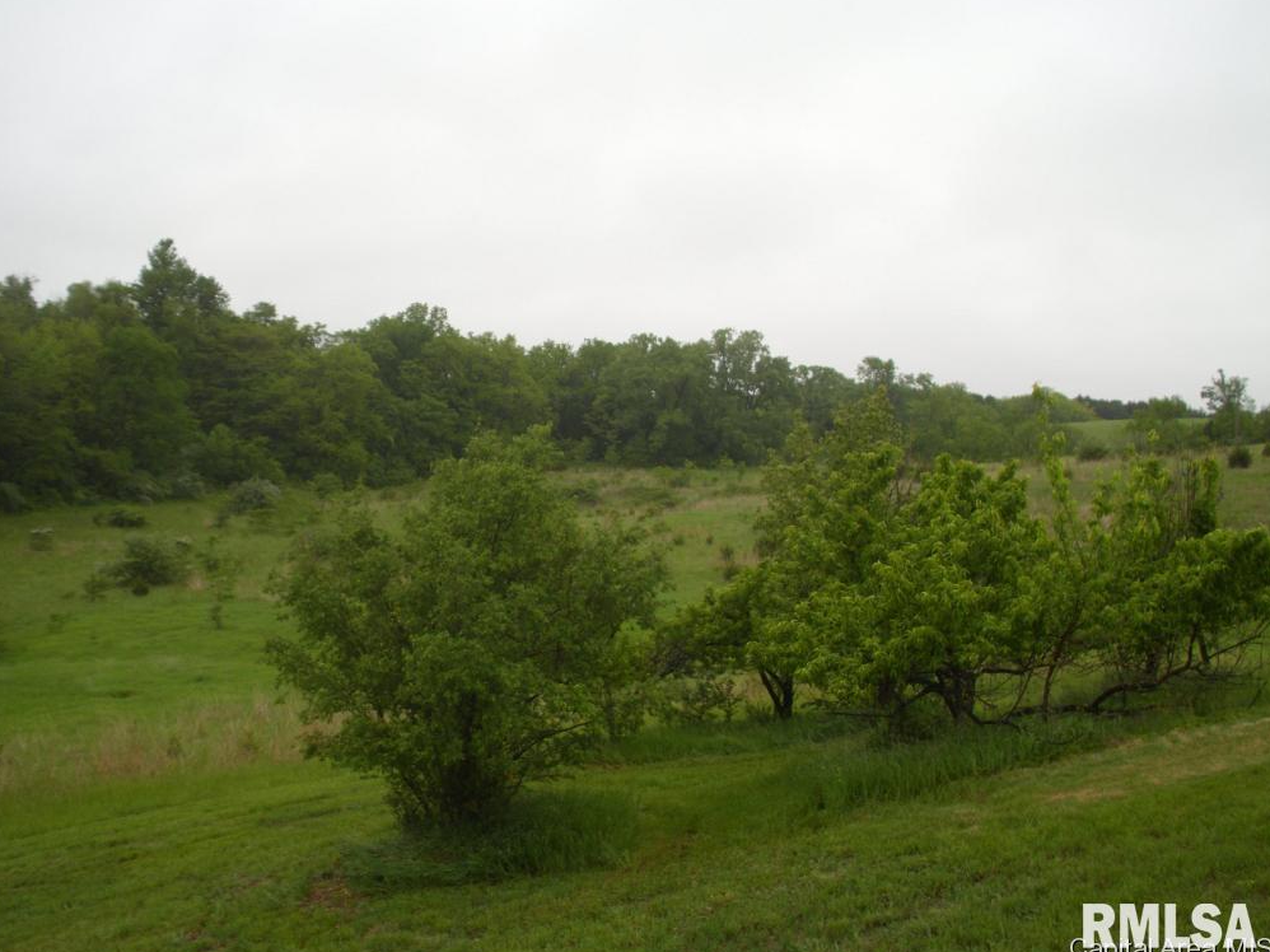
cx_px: 625
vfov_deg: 36.8
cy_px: 480
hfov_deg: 47.9
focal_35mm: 39
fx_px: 1430
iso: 50
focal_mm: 6.3
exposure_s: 1/267
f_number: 2.9
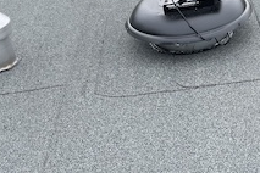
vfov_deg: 17.4
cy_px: 40
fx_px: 563
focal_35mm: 78
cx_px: 177
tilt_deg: -26.7
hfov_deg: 25.8
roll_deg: -5.8
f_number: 1.6
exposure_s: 1/1403
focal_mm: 5.1
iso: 32
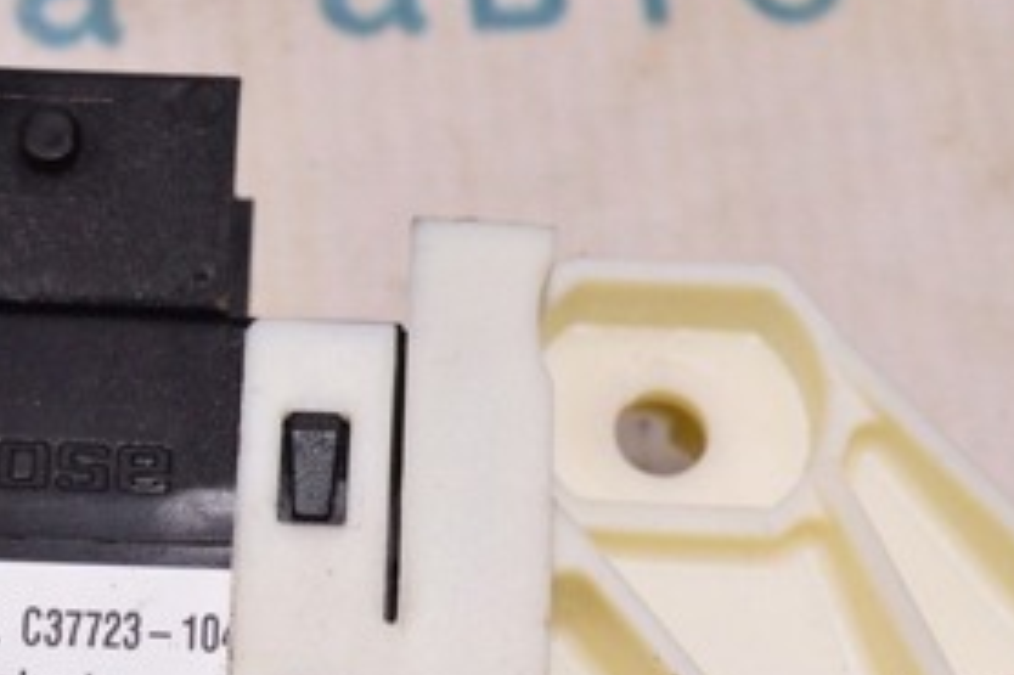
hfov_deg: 14.5
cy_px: 600
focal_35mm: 138
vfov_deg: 9.9
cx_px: -106
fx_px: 3885
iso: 1600
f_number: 8
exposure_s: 1/200
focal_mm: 40
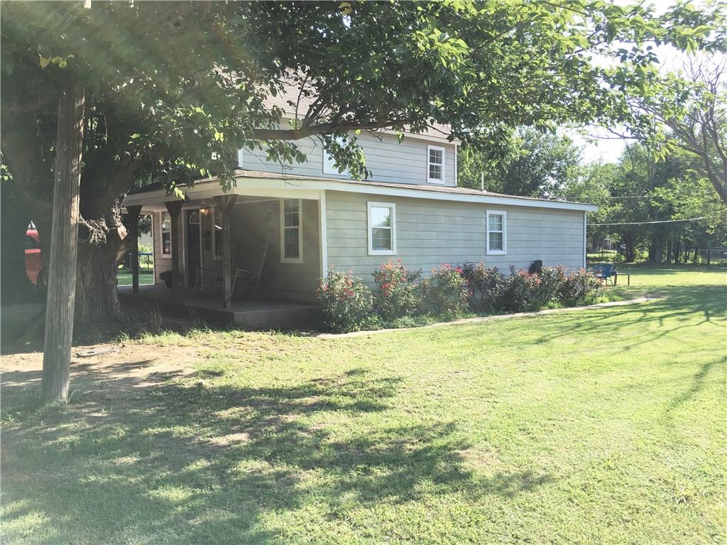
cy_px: 272
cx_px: 364
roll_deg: -0.7
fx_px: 609
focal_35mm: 29
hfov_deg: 61.7
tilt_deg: -2.7
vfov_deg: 48.2
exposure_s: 1/545
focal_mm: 4.15
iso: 25
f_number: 2.2
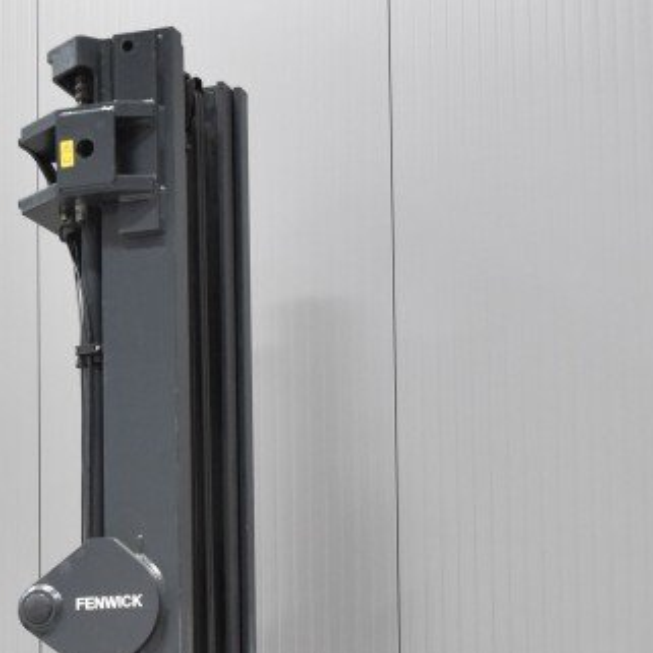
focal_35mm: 110
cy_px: 765
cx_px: 146
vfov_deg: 15.4
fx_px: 2339
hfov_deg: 15.8
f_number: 4.5
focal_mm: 23
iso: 1250
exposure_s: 1/40
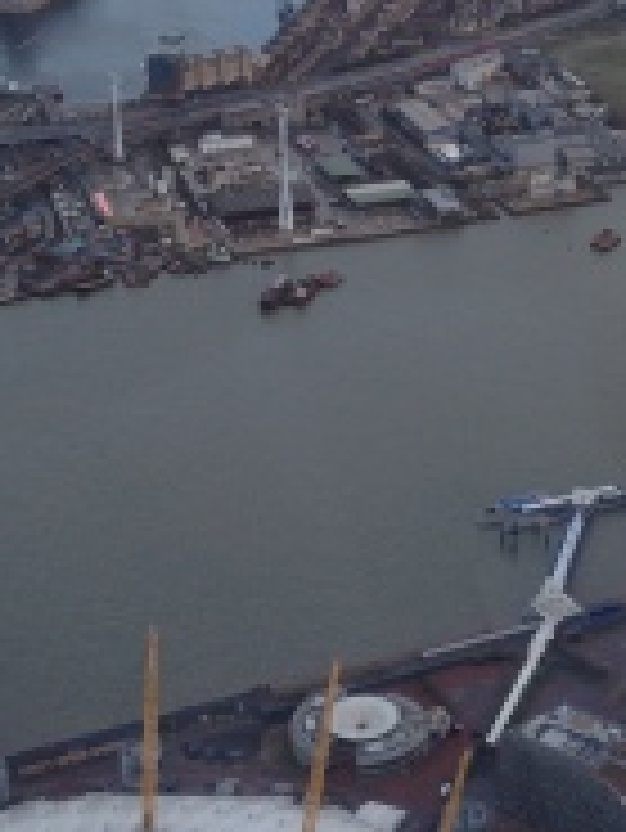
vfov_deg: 19.9
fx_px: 2336
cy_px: 130
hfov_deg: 15.1
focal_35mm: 97
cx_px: 567
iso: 64
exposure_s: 1/135
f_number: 2.4
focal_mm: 4.28
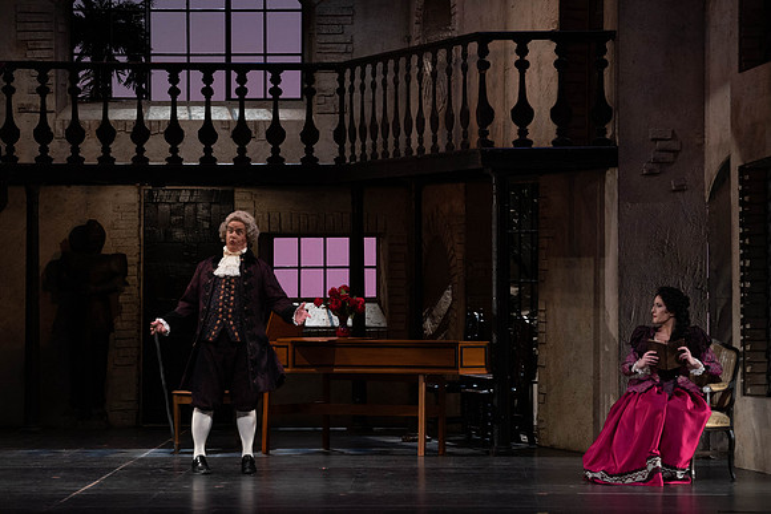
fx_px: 2849
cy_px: 257
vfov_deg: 10.3
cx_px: 386
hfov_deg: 15.4
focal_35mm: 133
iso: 3200
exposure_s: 1/250
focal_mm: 133
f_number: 8
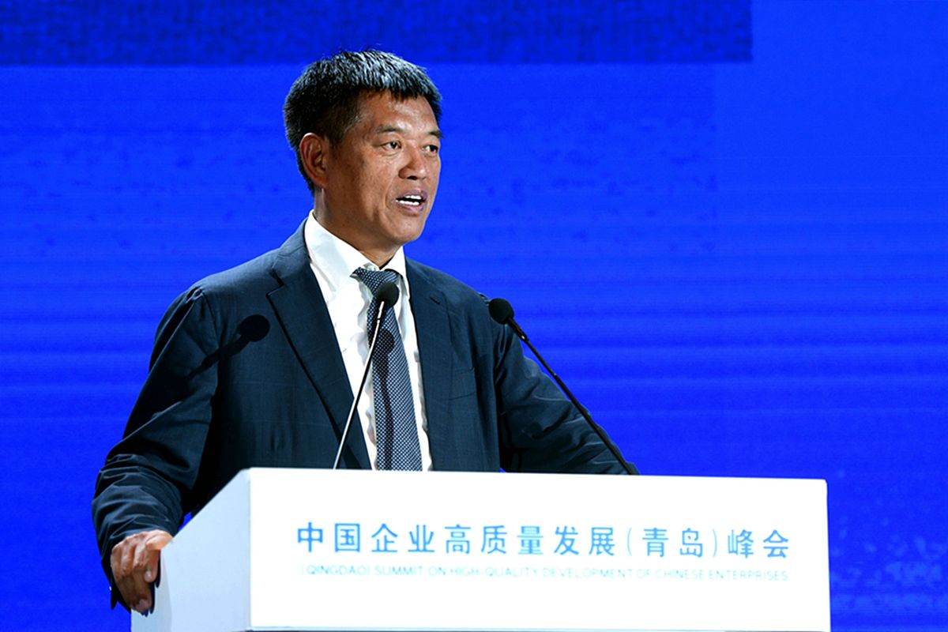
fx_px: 4819
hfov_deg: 11.2
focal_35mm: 183
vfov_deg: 7.5
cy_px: 316
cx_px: 474
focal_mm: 122
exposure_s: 1/200
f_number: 2.8
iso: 560
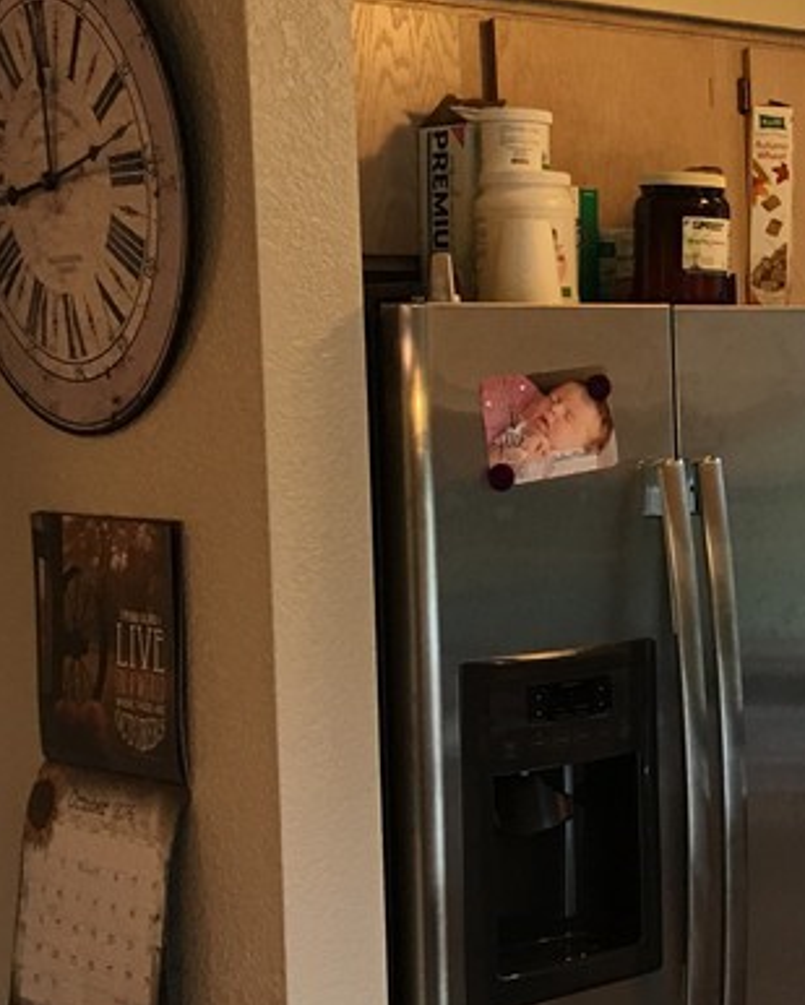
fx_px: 2233
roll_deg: +1.6
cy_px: 411
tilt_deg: -1.5
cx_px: 1282
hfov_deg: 17.8
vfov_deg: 25.3
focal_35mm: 75
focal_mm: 4.15
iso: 40
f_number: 2.2
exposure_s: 1/30
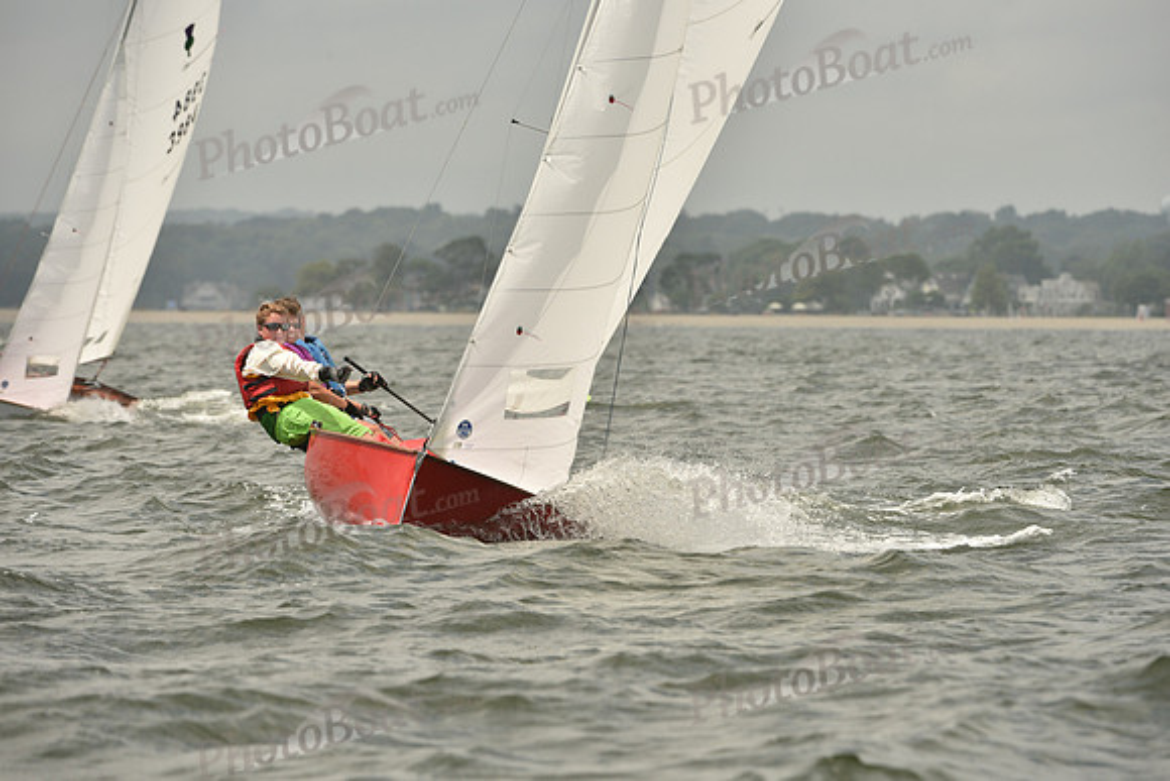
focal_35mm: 350
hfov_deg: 5.9
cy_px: 390
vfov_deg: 3.9
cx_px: 585
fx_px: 11377
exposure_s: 1/1250
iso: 320
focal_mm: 350
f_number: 8
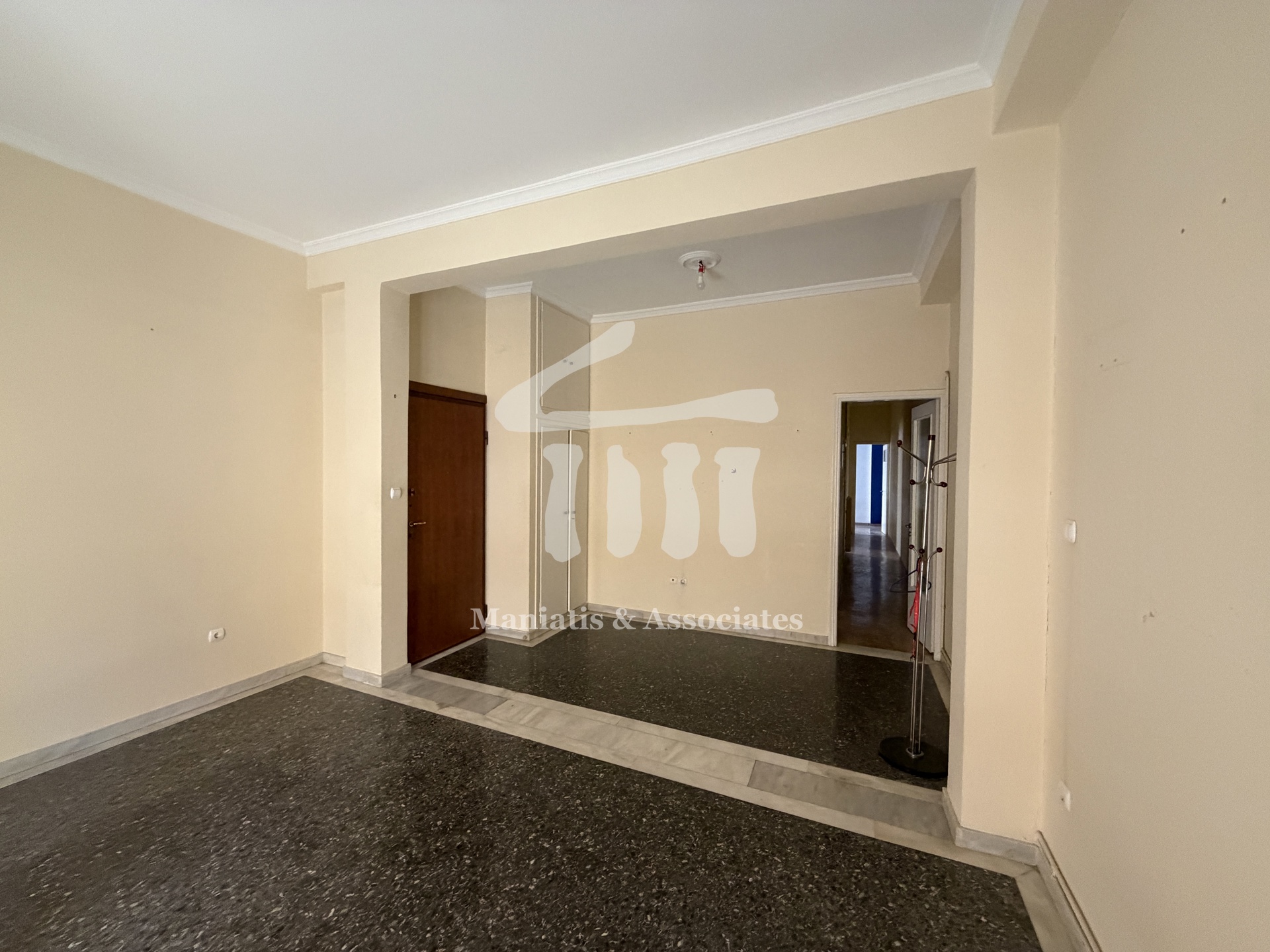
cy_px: 476
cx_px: 635
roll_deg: -1.9
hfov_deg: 102.1
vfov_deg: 85.7
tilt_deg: -1.2
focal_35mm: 14
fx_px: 514
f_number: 2.2
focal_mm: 2.22
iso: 500
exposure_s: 1/60
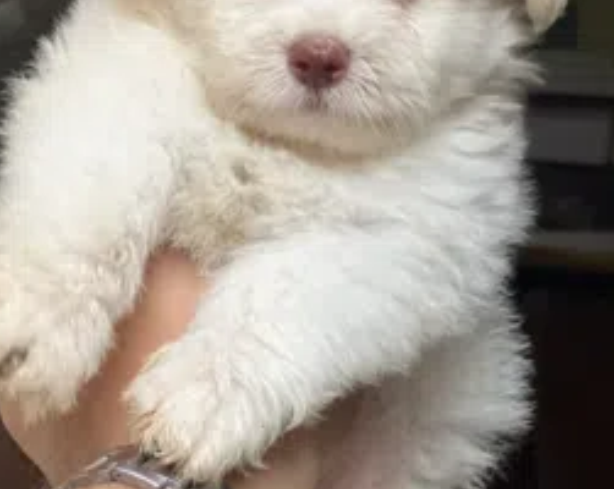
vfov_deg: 12.8
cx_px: 328
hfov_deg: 16.1
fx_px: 2177
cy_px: 88
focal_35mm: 120
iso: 320
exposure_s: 1/25
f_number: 2.8
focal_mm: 9
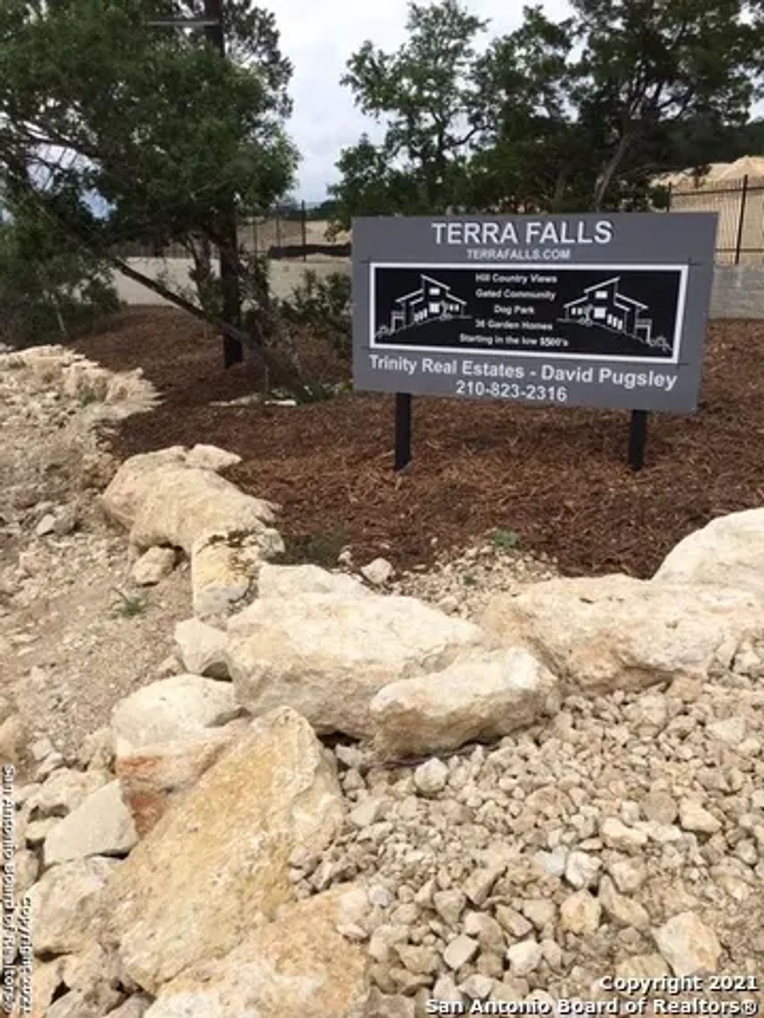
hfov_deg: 48.2
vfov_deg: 61.7
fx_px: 853
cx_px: 382
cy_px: 509
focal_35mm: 29
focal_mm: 4.15
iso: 25
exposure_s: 1/746
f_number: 2.2
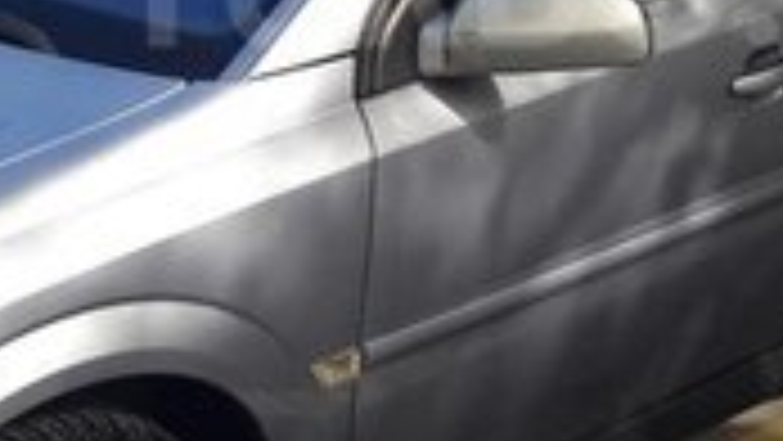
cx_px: 572
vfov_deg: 10.4
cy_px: -20
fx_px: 2409
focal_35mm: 116
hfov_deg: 18.4
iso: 40
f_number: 1.9
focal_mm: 3.7
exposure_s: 1/474
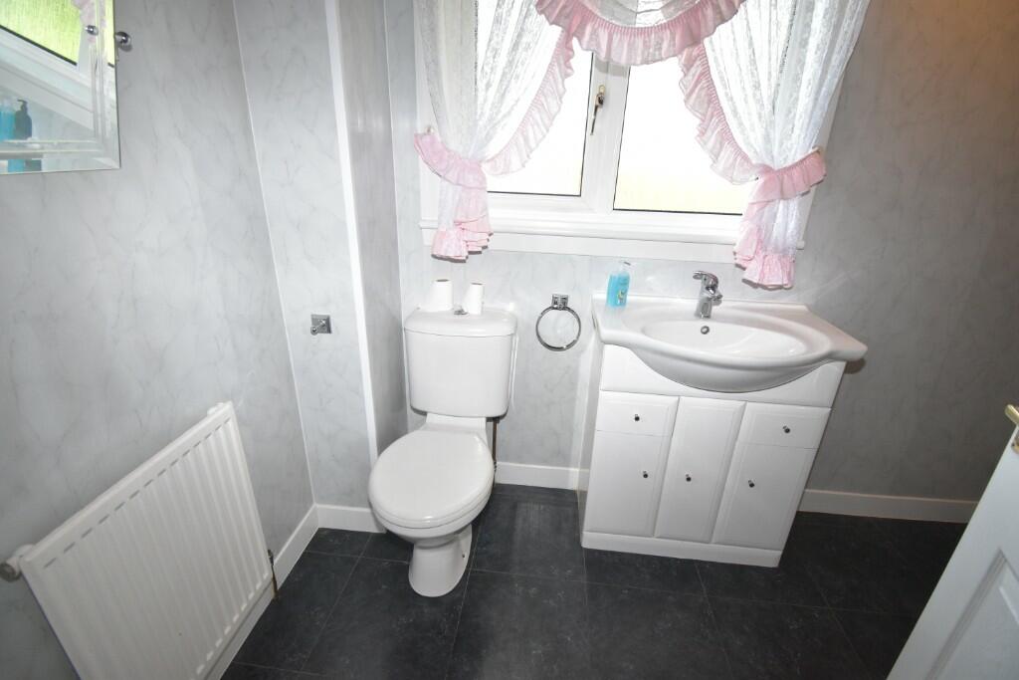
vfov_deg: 77.3
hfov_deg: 100.4
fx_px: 425
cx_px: 510
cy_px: 340
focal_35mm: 15
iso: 800
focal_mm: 10
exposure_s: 1/125
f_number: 4.5
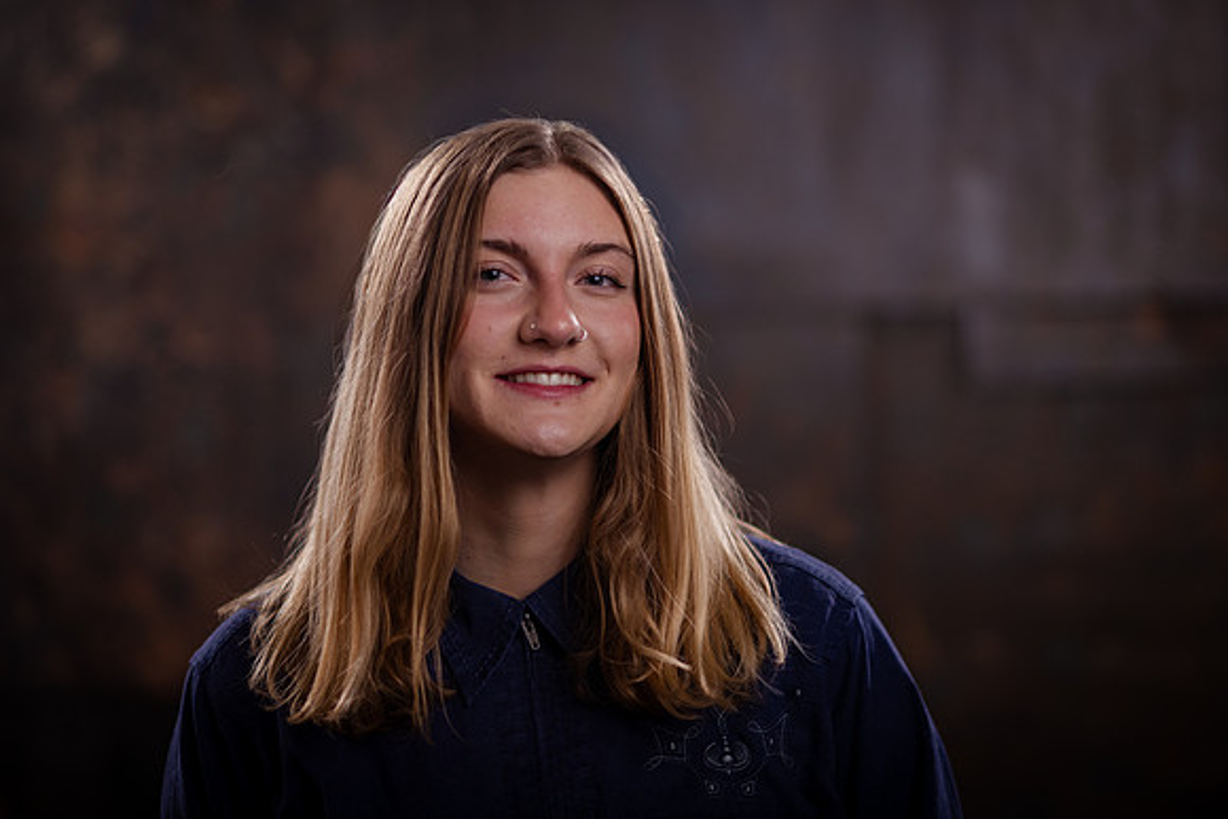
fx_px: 3958
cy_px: 367
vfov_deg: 11.8
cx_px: 576
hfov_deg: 17.6
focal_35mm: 116
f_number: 2
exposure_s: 1/320
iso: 200
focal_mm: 105
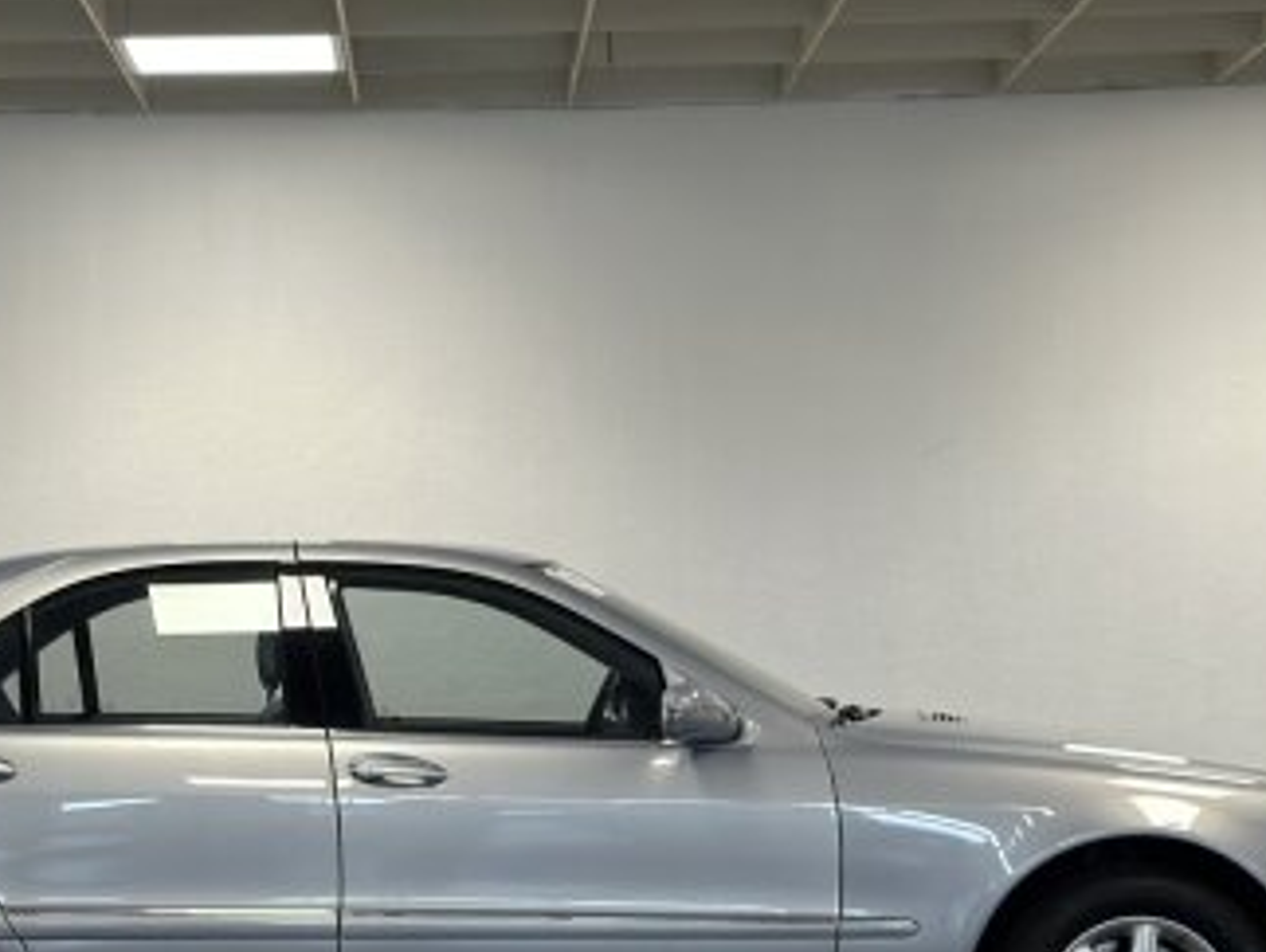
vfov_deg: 15.4
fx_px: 3478
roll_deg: +0.8
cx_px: 384
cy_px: 846
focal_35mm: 95
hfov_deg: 20.5
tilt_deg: -2.8
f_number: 1.78
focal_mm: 6.86
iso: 100
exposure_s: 1/121
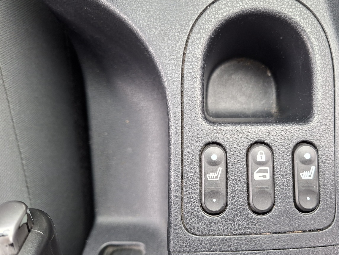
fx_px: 284
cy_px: 139
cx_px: 213
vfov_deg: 48.2
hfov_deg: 60.8
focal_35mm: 29
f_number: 1.8
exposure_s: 1/100
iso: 250
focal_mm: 5.54
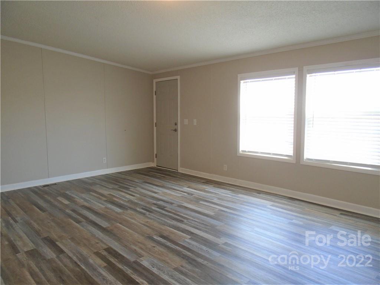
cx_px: 190
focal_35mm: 26
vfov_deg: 53.1
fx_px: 285
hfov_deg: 67.3
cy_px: 142
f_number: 3.2
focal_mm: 4.6
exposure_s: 1/30
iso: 100
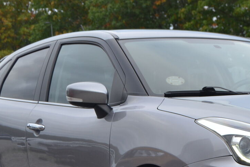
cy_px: 155
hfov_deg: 16.1
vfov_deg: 10.8
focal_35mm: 126
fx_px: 875
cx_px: 210
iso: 160
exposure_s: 1/125
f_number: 5.6
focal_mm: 32
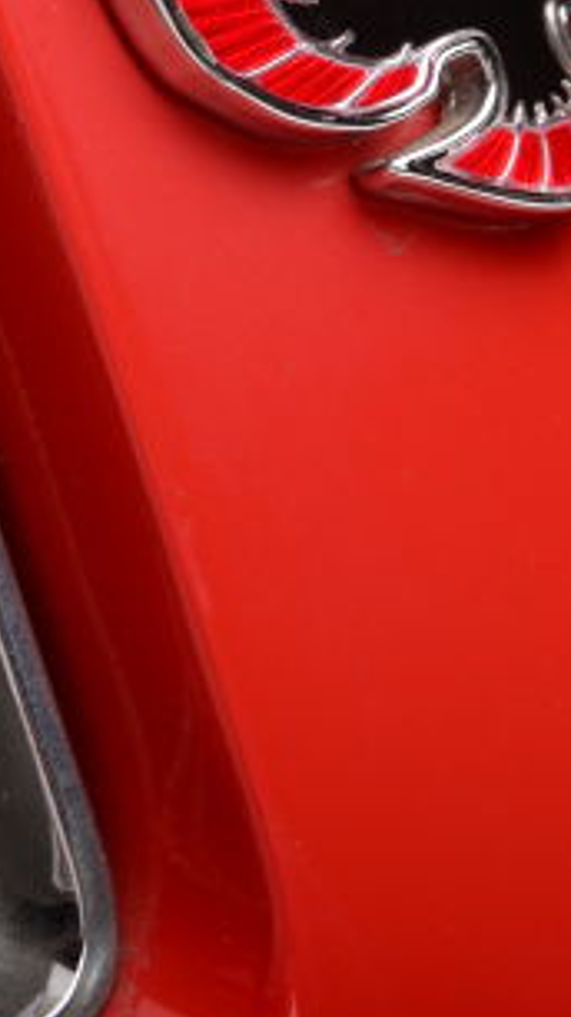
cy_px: -96
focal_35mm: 281
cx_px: 455
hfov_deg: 4.3
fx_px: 7568
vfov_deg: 7.6
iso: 320
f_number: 7.1
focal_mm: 80
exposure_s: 1/200
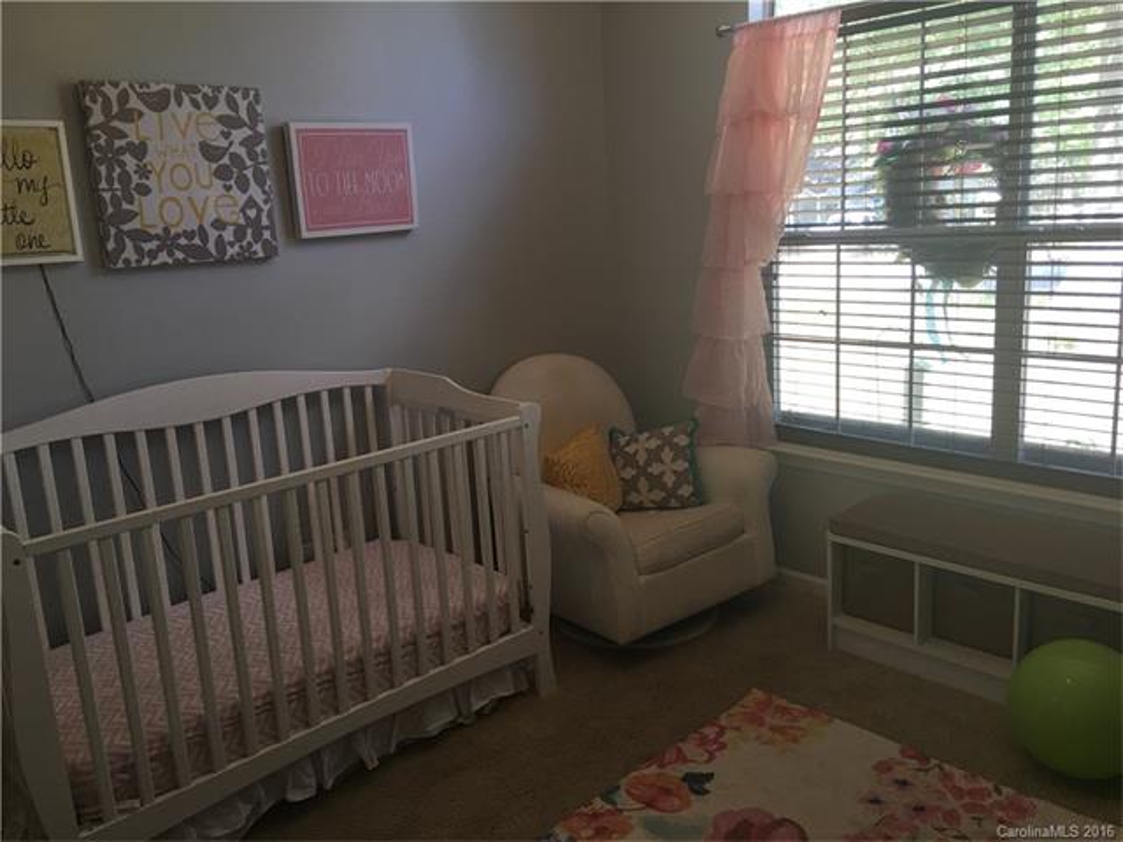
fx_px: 941
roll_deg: +3.7
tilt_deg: -11.8
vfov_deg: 48.2
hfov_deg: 61.7
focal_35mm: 29
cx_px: 562
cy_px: 421
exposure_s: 1/30
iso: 25
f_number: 2.2
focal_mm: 4.15
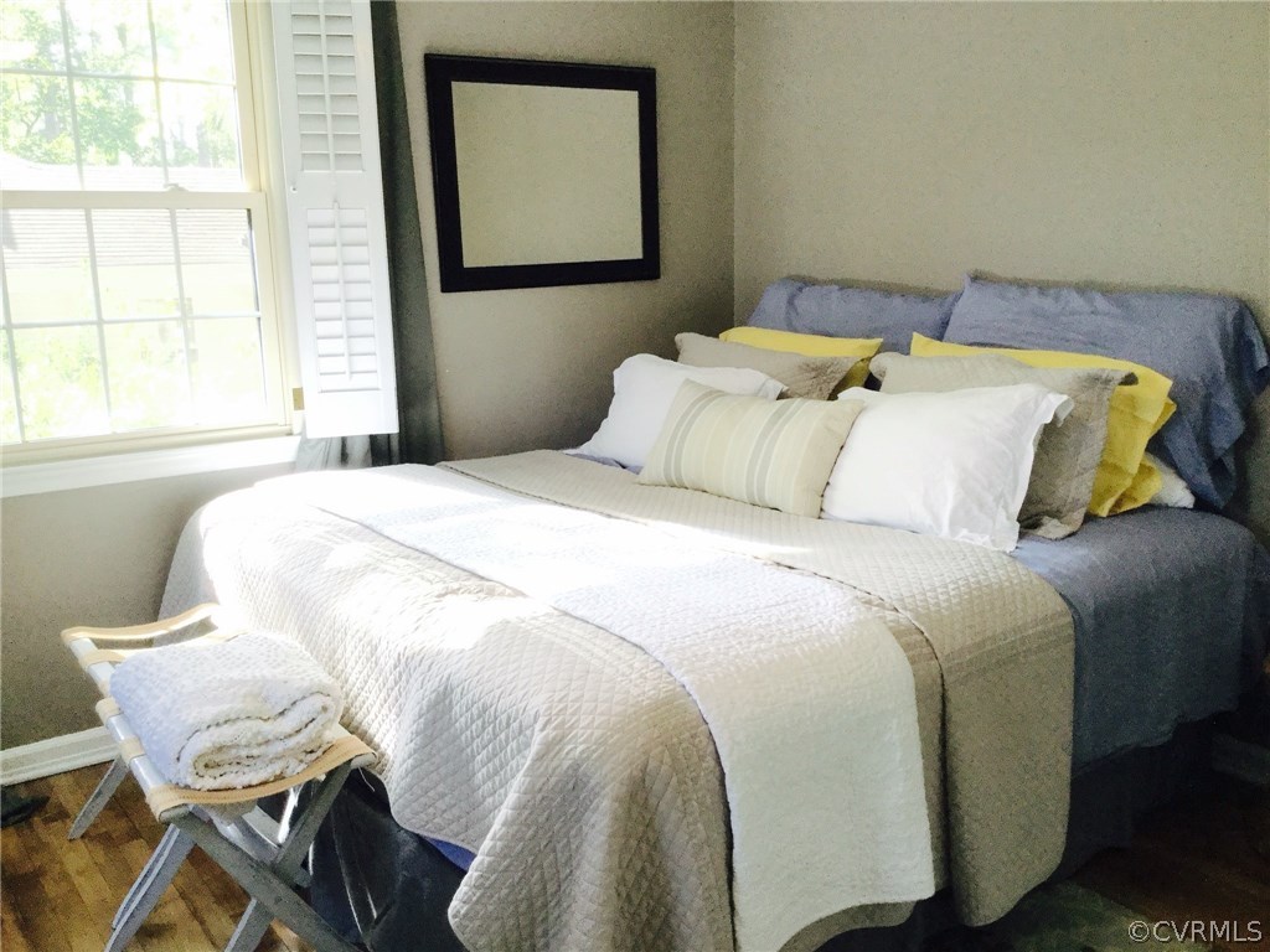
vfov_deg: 45.4
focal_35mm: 31
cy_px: 476
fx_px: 1137
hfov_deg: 58.4
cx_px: 635
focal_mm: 3.3
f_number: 2.4
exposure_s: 1/40
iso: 32
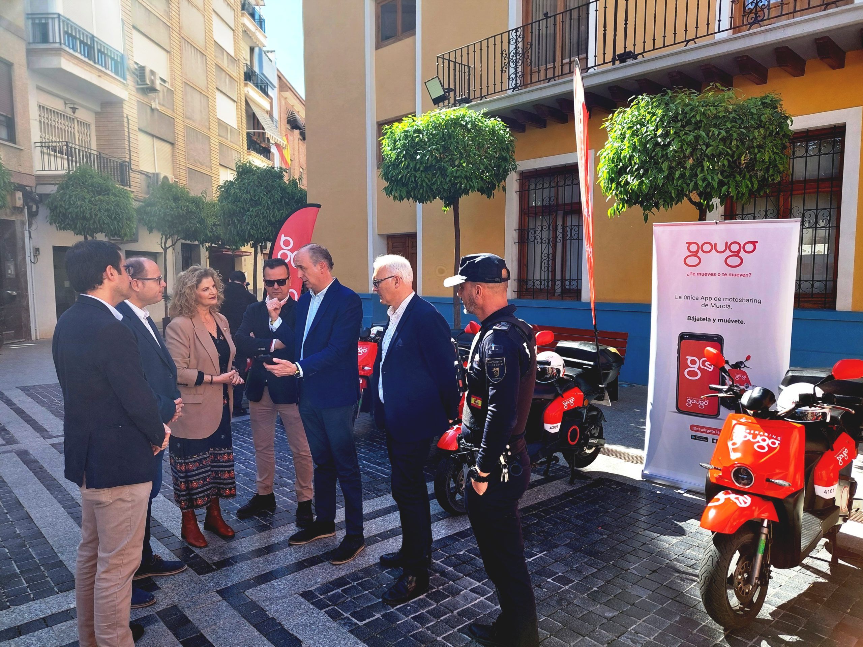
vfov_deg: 54.9
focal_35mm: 25
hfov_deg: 69.4
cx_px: 432
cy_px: 324
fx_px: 623
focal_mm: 5.23
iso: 40
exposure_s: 1/277
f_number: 1.8
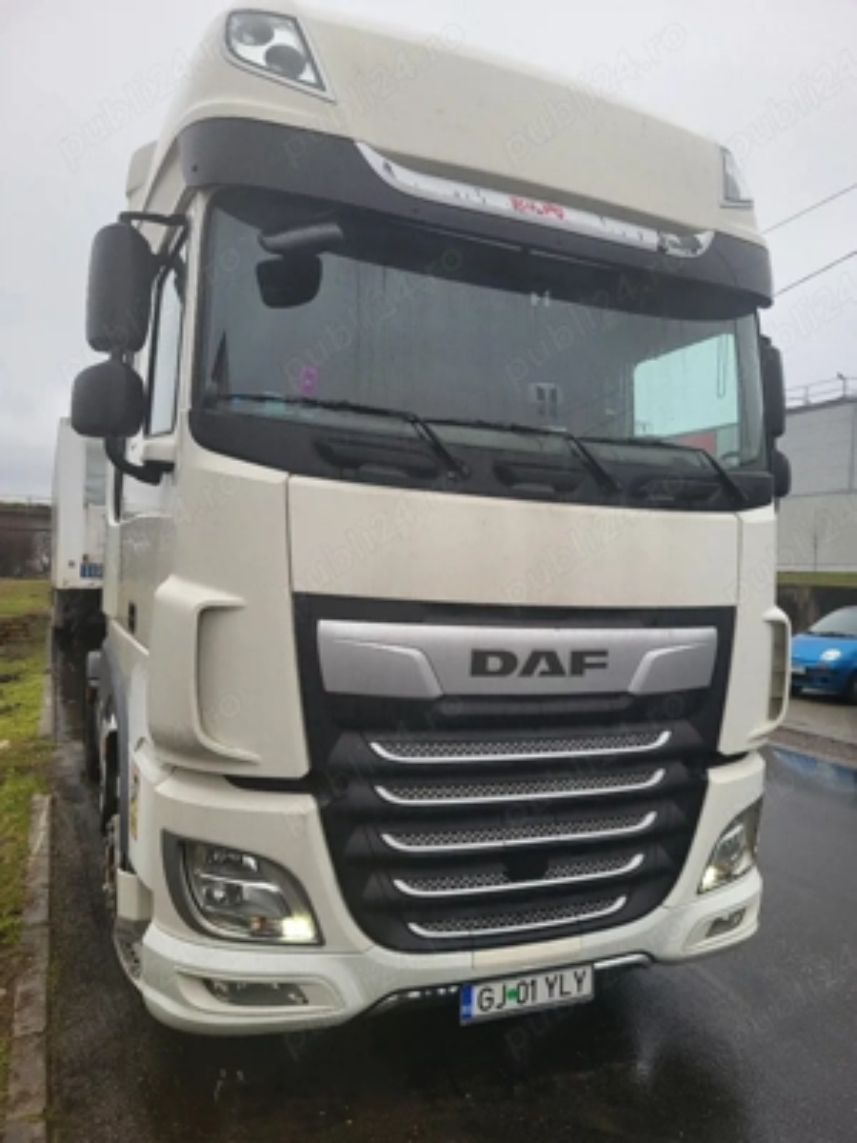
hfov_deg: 53.1
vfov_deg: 67.3
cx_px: 428
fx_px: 858
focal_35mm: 26
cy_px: 572
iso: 40
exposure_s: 1/196
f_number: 1.8
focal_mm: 5.4
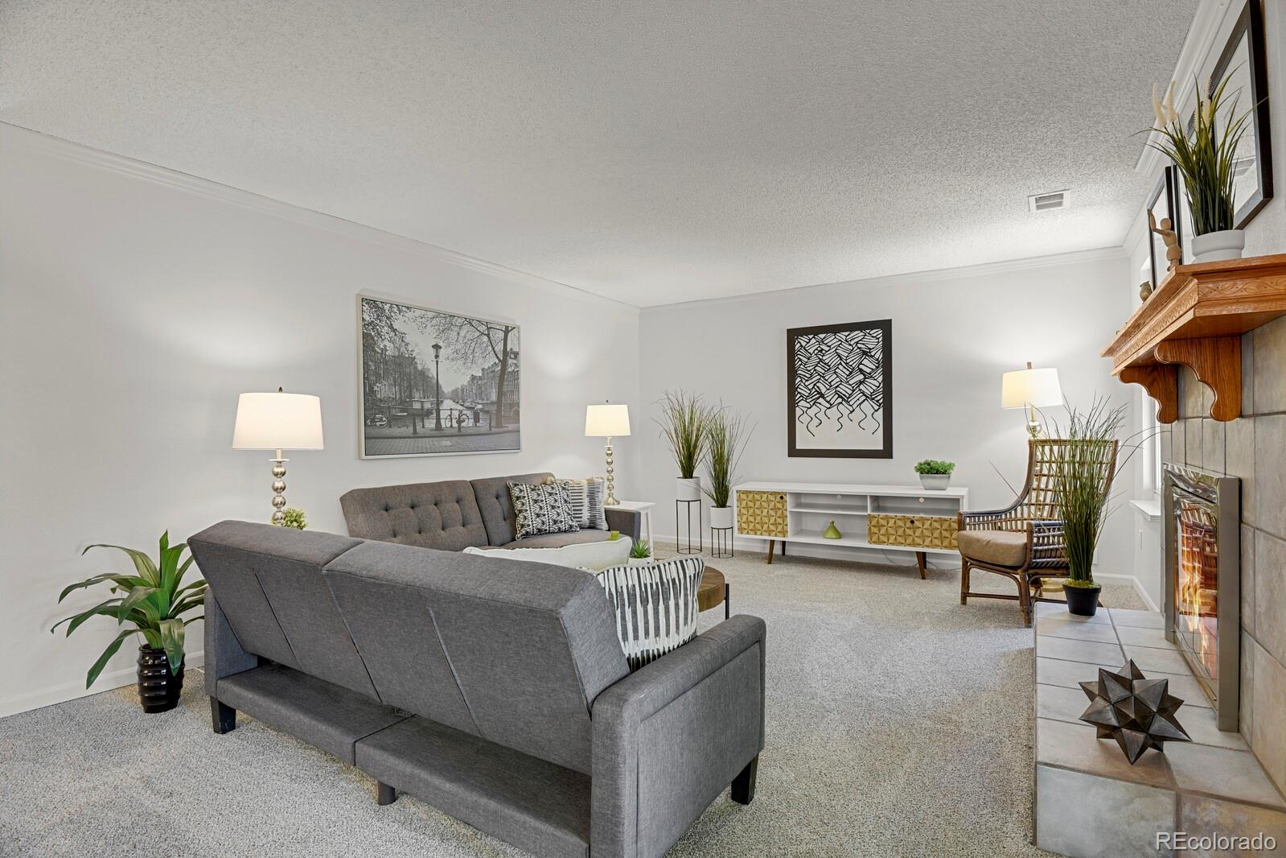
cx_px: 643
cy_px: 429
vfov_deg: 70.4
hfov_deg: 93.3
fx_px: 607
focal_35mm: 17
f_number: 8
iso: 250
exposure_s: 4
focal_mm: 17
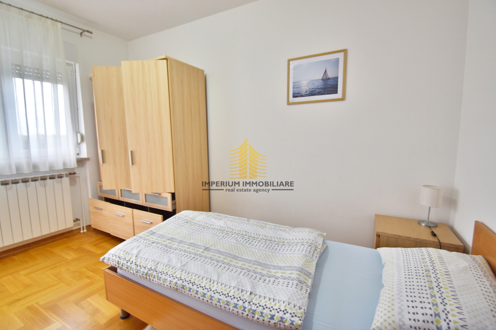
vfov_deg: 77.3
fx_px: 207
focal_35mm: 15
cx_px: 248
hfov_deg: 100.4
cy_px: 165
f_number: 4.5
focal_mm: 10
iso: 125
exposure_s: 1/15
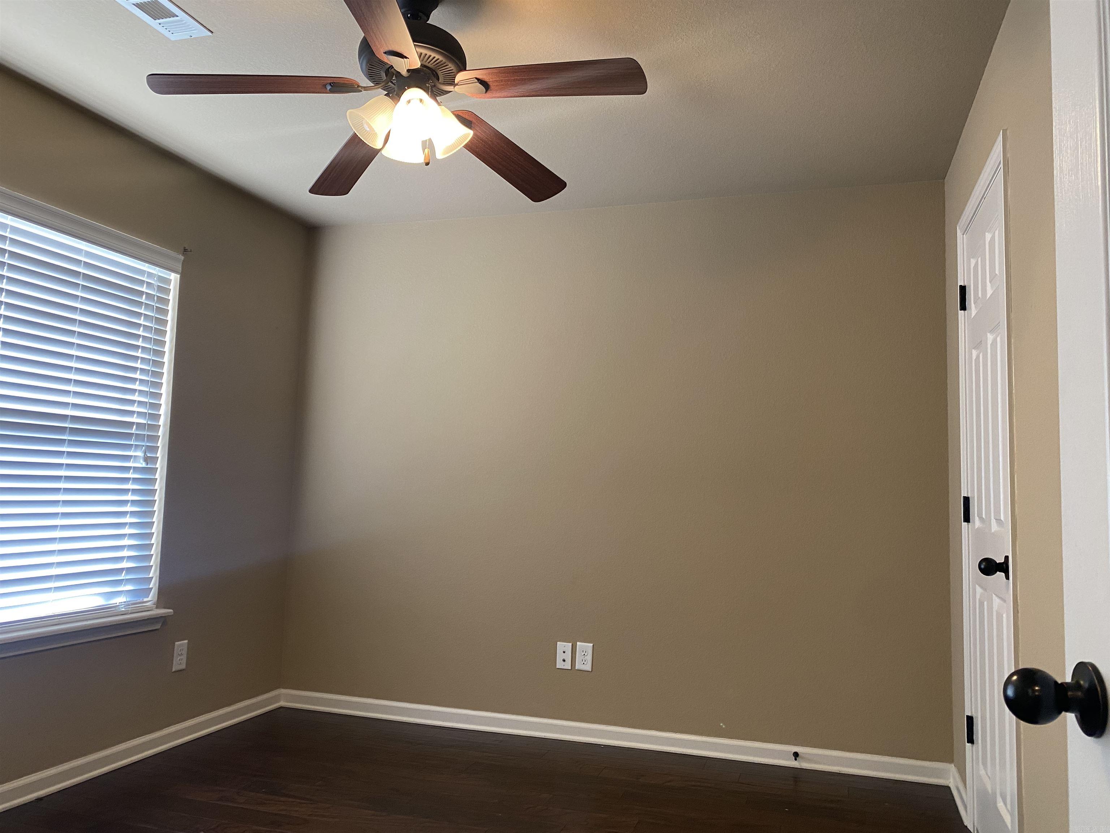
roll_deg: -3.1
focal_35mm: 26
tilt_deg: +6.5
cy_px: 416
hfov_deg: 67.3
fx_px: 834
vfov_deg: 53.1
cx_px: 555
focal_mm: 4.25
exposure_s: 1/60
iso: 100
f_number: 1.8
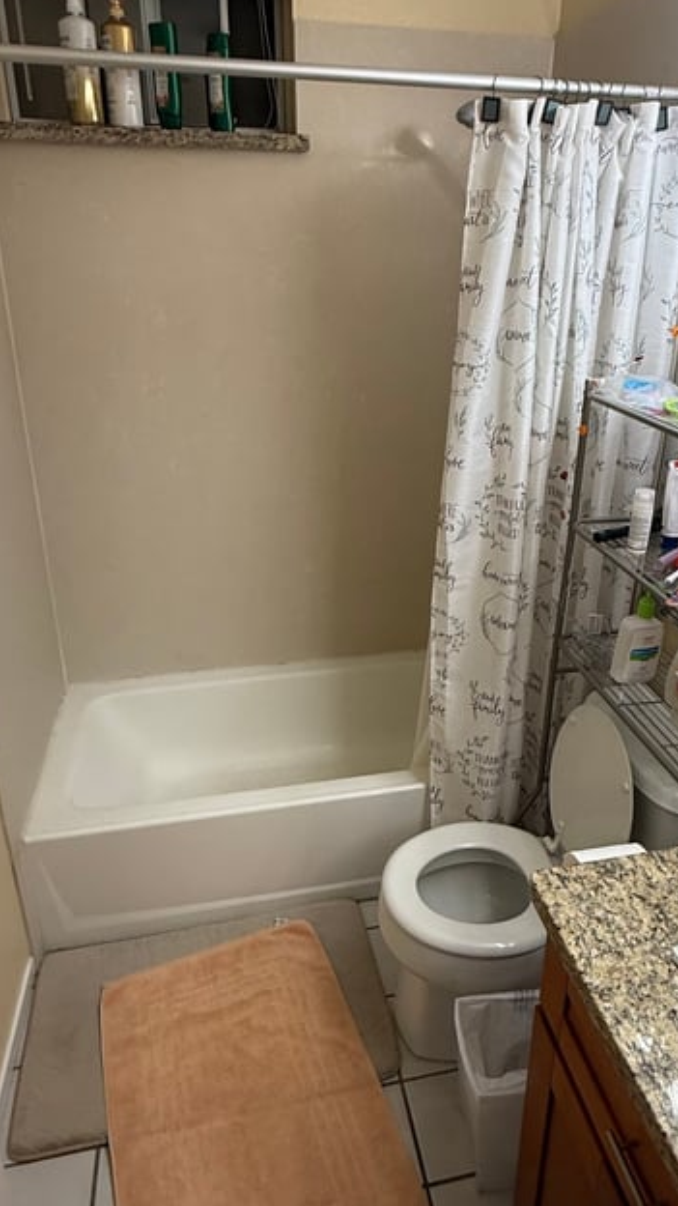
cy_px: 571
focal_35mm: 25
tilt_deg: -19.1
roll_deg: -1.0
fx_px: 799
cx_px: 382
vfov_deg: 74.0
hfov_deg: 45.9
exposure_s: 1/120
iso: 160
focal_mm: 2.22
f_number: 2.2
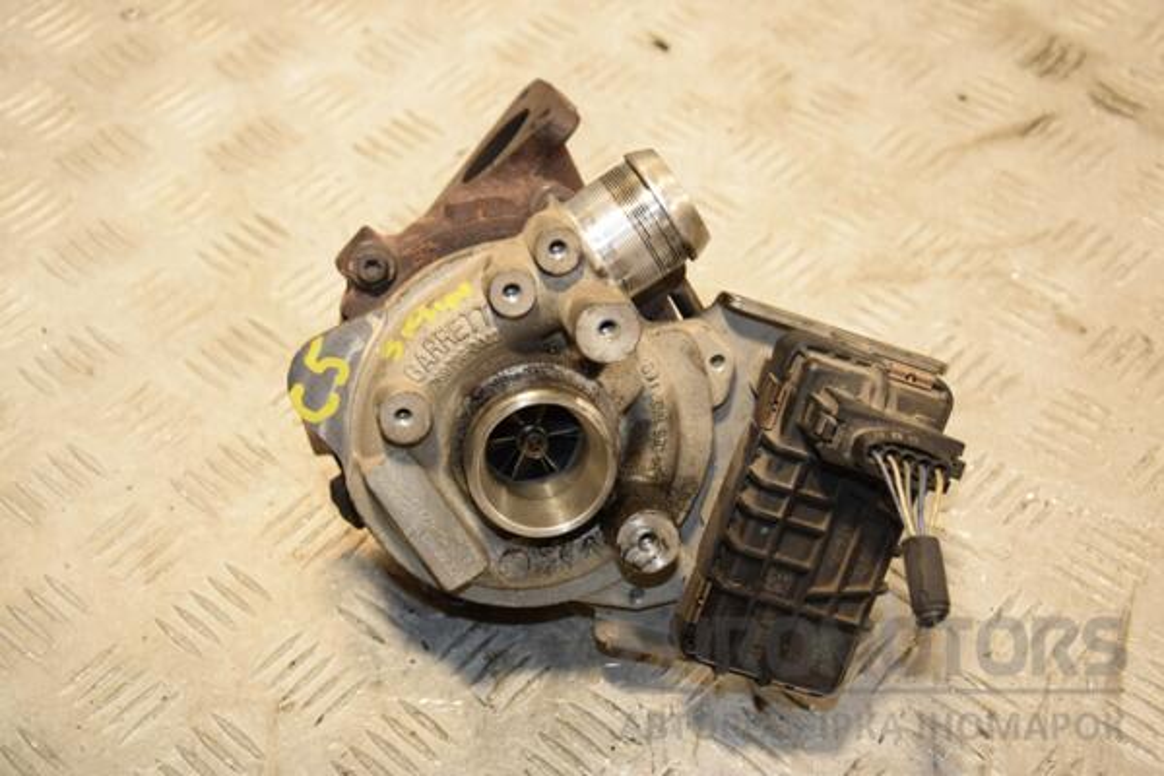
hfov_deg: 31.9
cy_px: 388
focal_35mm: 63
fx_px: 2037
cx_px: 582
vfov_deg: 21.6
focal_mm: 42
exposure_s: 1/200
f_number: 5
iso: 800
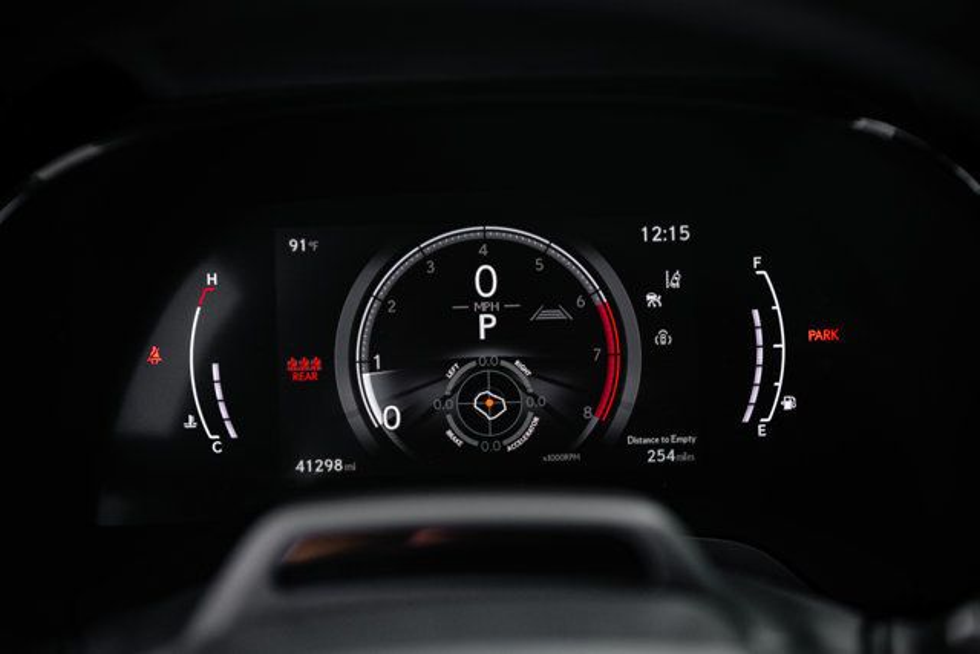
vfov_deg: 31.9
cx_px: 490
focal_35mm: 42
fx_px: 1144
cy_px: 327
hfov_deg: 46.4
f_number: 2.8
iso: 500
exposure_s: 1/250
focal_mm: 42
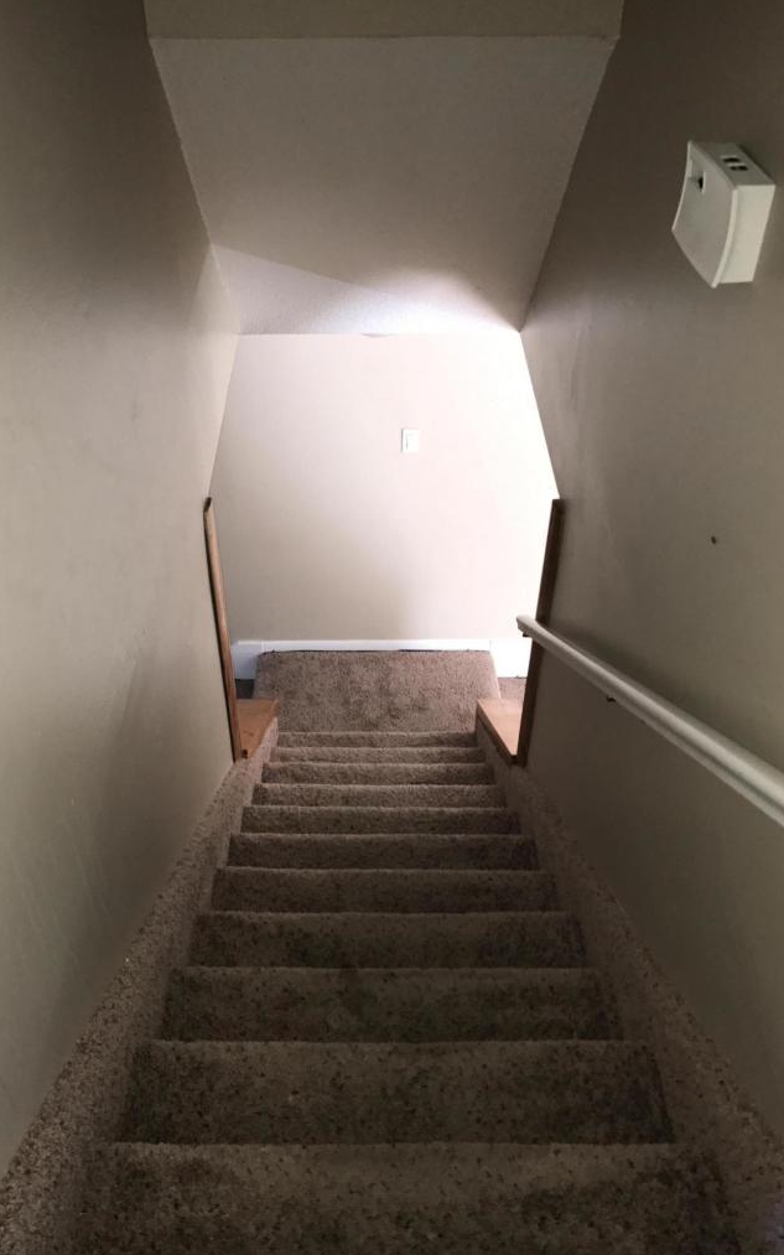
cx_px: 359
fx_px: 1026
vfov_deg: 62.9
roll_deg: +2.1
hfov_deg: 41.8
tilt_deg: -40.8
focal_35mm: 30
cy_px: 628
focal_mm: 3.99
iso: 40
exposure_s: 1/30
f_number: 1.8
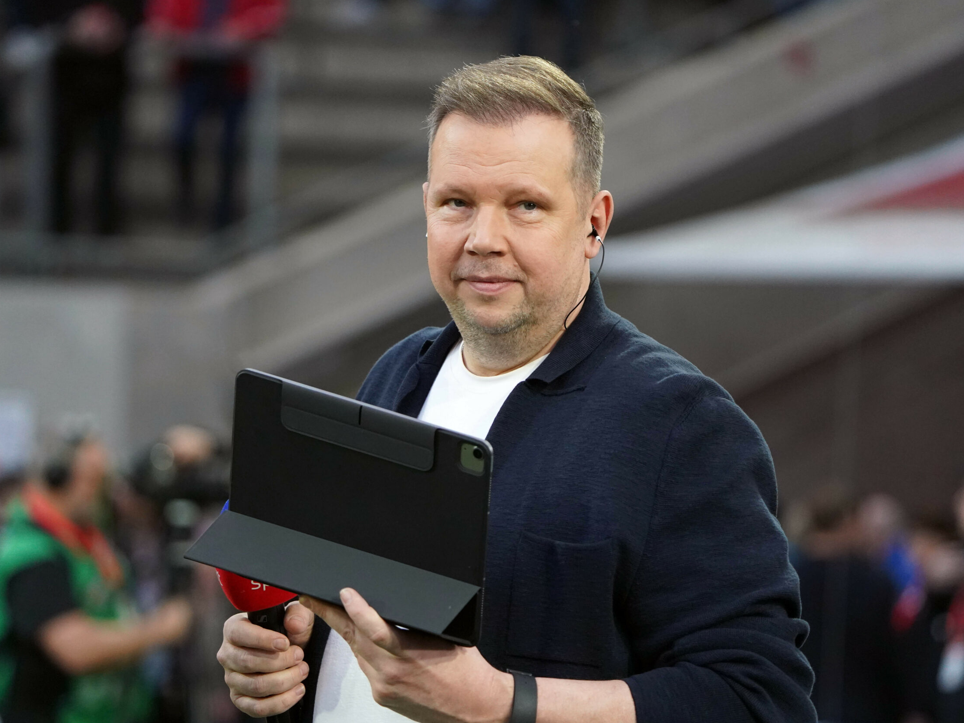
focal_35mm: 288
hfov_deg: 6.9
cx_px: 479
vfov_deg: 5.2
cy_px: 359
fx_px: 8019
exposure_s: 1/1000
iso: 4000
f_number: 5.6
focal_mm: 259
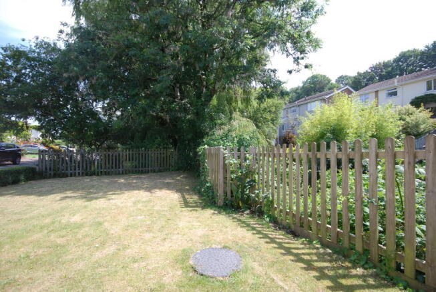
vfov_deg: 67.5
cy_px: 146
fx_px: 218
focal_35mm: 18
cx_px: 218
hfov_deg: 89.9
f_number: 7.1
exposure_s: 1/200
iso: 200
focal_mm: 12
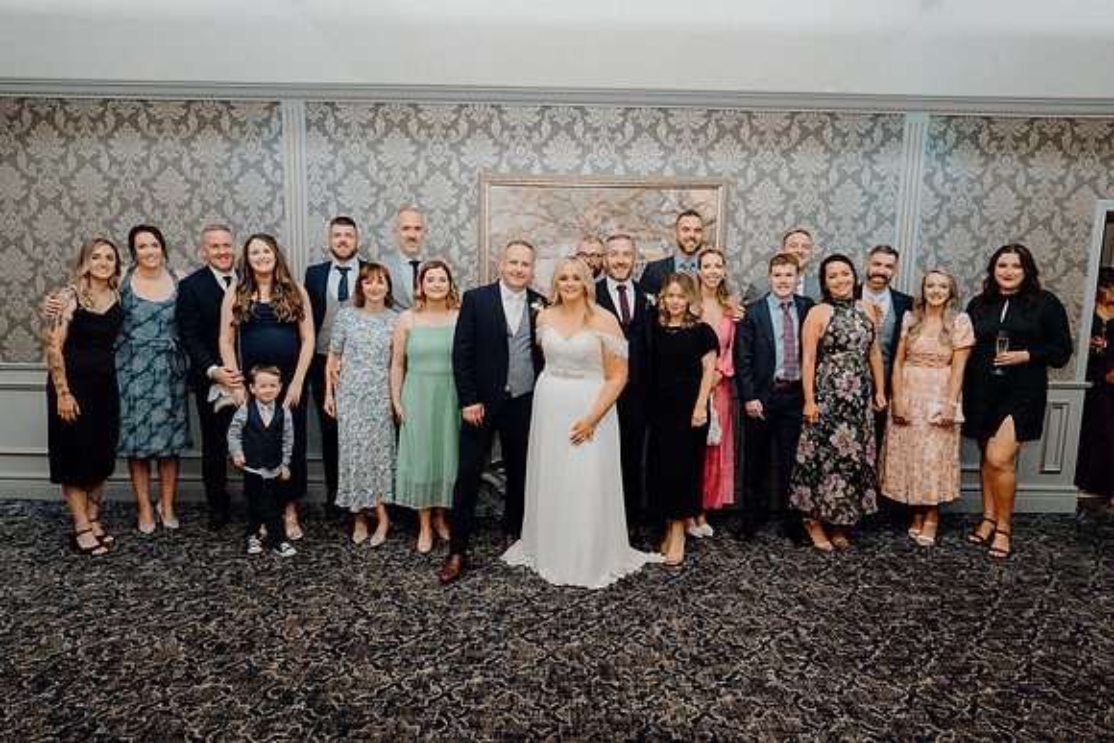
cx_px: 557
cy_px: 372
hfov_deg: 73.7
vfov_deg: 53.2
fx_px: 743
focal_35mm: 24
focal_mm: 24
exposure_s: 1/160
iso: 2500
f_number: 5
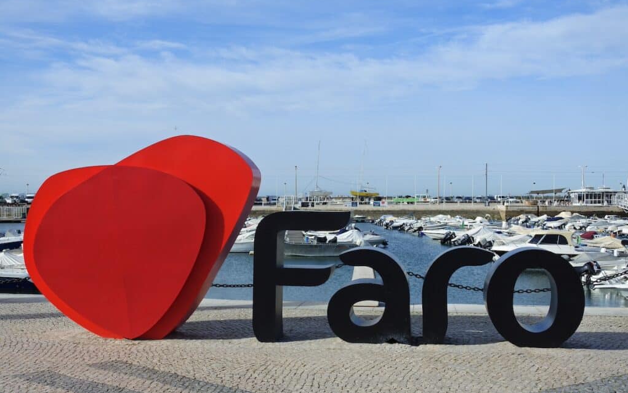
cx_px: 315
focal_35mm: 44
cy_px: 203
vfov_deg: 29.2
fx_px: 753
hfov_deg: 45.3
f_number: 5
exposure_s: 1/1250
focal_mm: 16.1
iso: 160
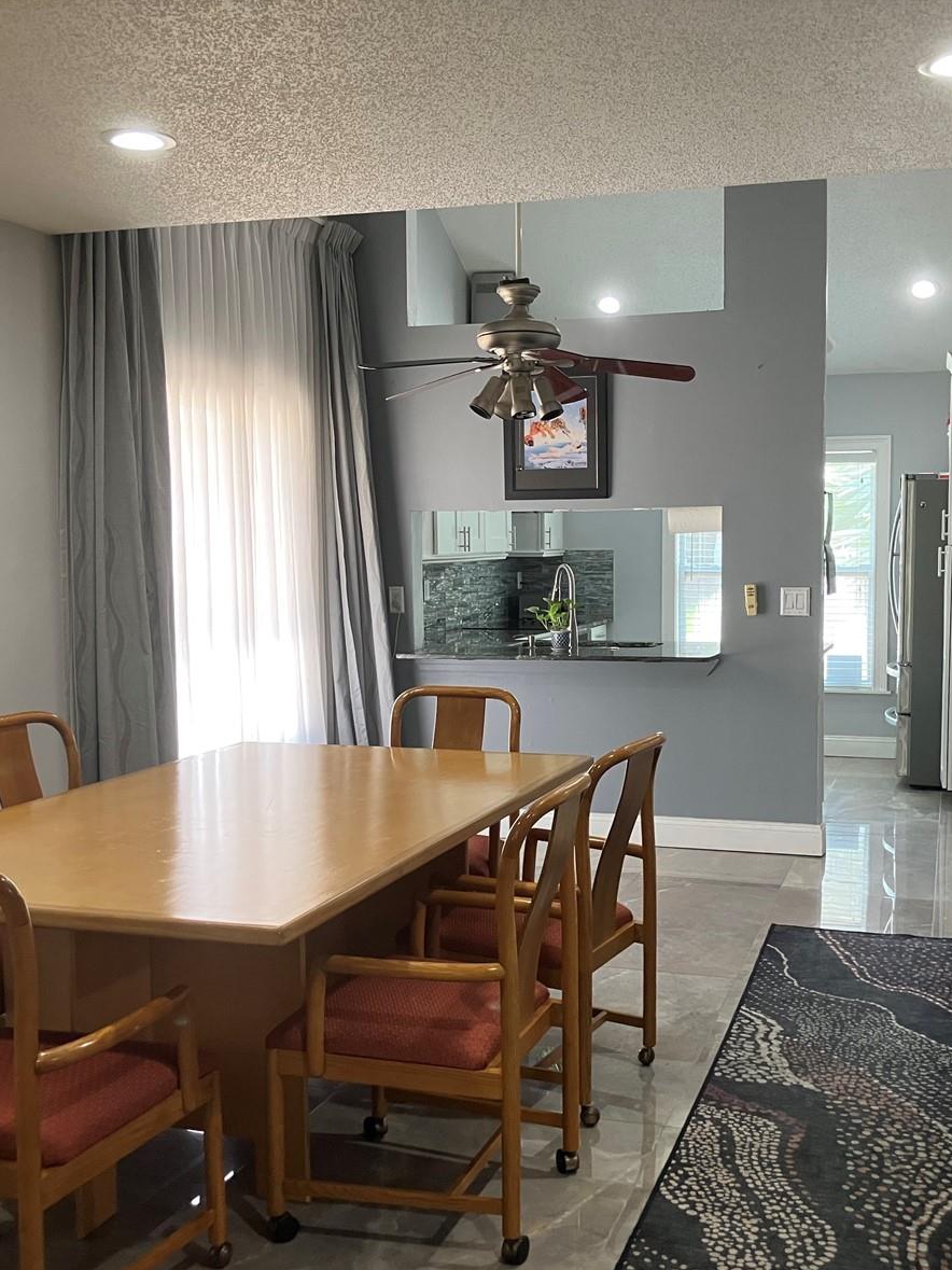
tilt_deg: -5.9
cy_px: 642
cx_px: 551
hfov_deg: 37.6
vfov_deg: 49.0
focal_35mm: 38
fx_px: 1394
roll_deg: +0.6
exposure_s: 1/60
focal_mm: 3.99
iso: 100
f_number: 1.8
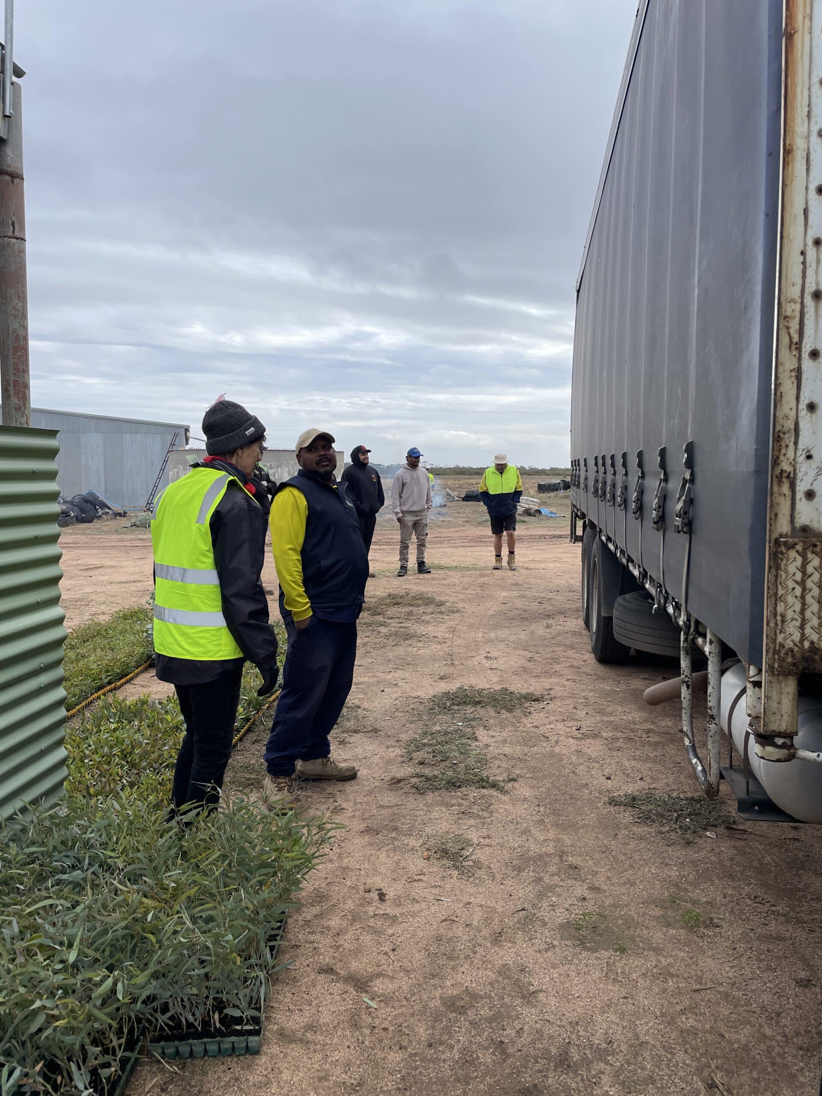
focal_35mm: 26
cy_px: 548
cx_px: 411
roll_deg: -0.1
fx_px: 823
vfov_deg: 67.3
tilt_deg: -4.4
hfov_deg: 53.1
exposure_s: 1/1276
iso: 32
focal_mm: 4.2
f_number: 1.6
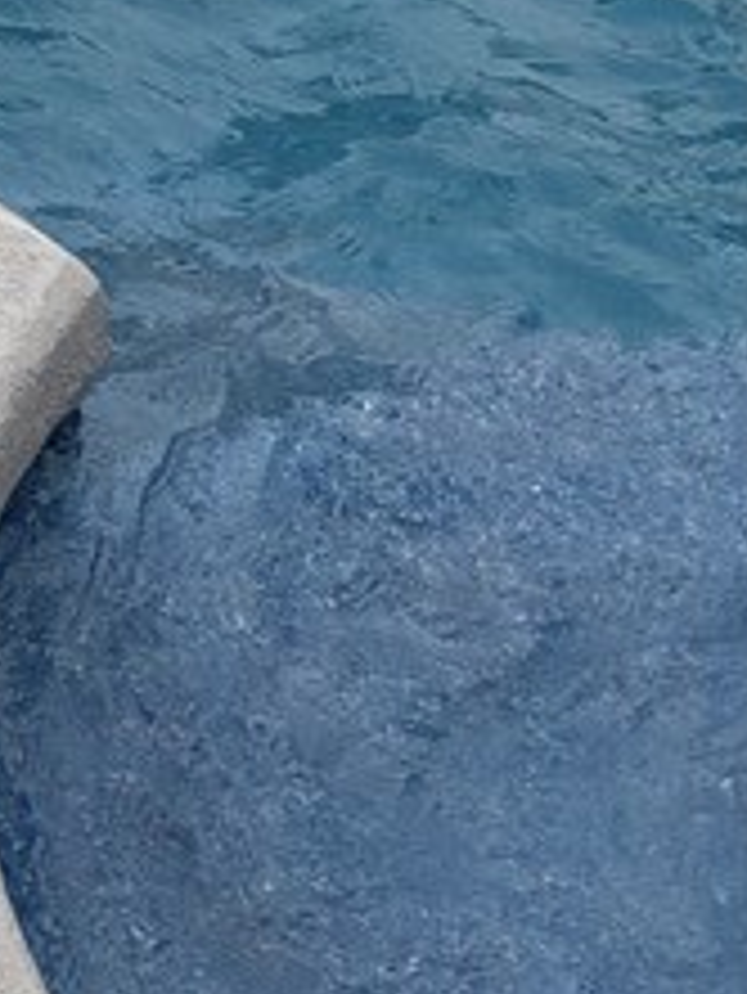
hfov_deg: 11.4
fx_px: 3191
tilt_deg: -12.0
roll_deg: -2.5
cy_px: -1003
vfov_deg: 14.6
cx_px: -968
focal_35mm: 111
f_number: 1.8
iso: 64
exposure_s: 1/1307
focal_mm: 6.93
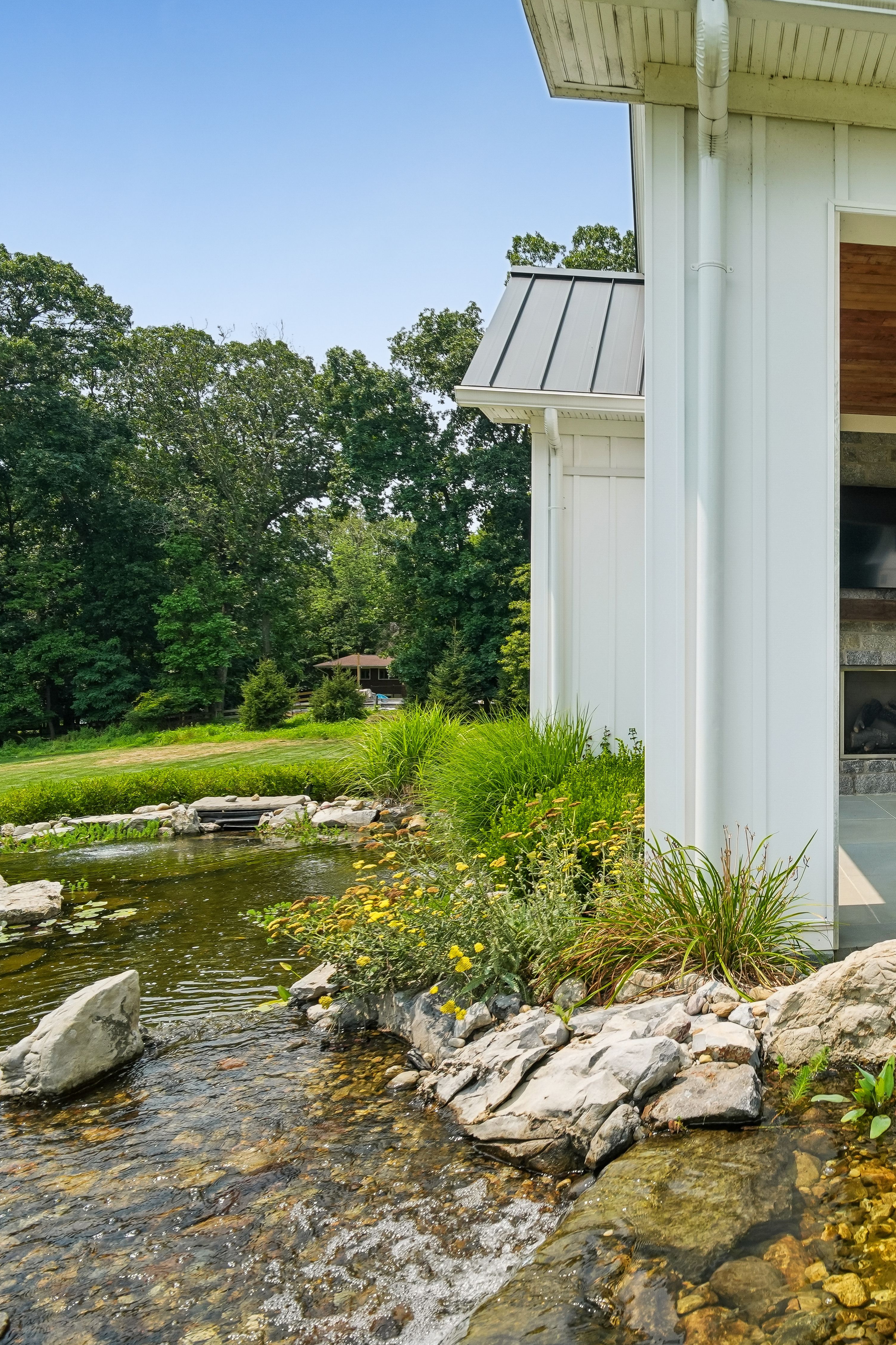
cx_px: 867
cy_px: 695
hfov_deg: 44.7
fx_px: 933
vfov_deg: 71.5
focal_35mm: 25
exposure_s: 1/500
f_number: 8
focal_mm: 16
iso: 400
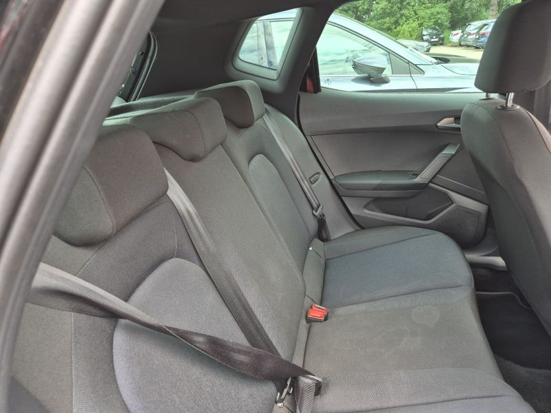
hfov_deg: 73.9
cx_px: 276
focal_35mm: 23
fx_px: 366
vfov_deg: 58.9
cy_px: 206
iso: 80
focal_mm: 5.4
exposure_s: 1/180
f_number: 1.8
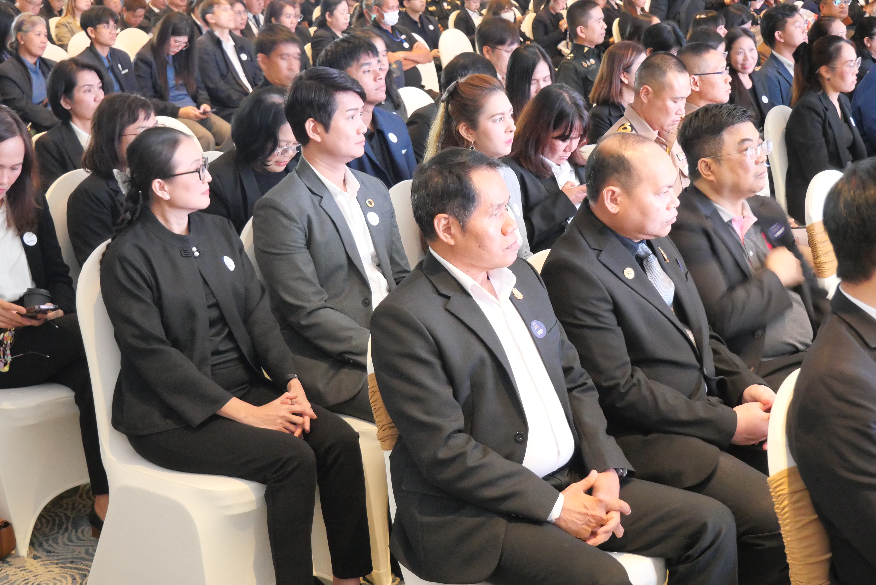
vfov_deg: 26.5
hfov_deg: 38.9
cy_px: 292
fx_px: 1242
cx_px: 438
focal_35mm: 51
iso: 3200
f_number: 4.5
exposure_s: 1/4
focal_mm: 25
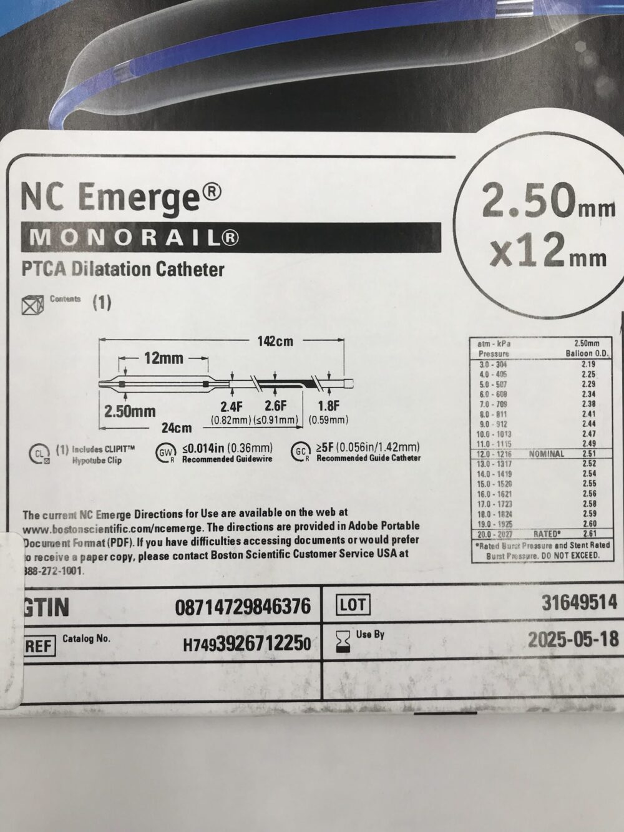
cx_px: 312
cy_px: 416
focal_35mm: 28
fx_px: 673
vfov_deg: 63.4
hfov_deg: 49.8
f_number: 1.8
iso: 20
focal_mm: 3.99
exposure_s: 1/162
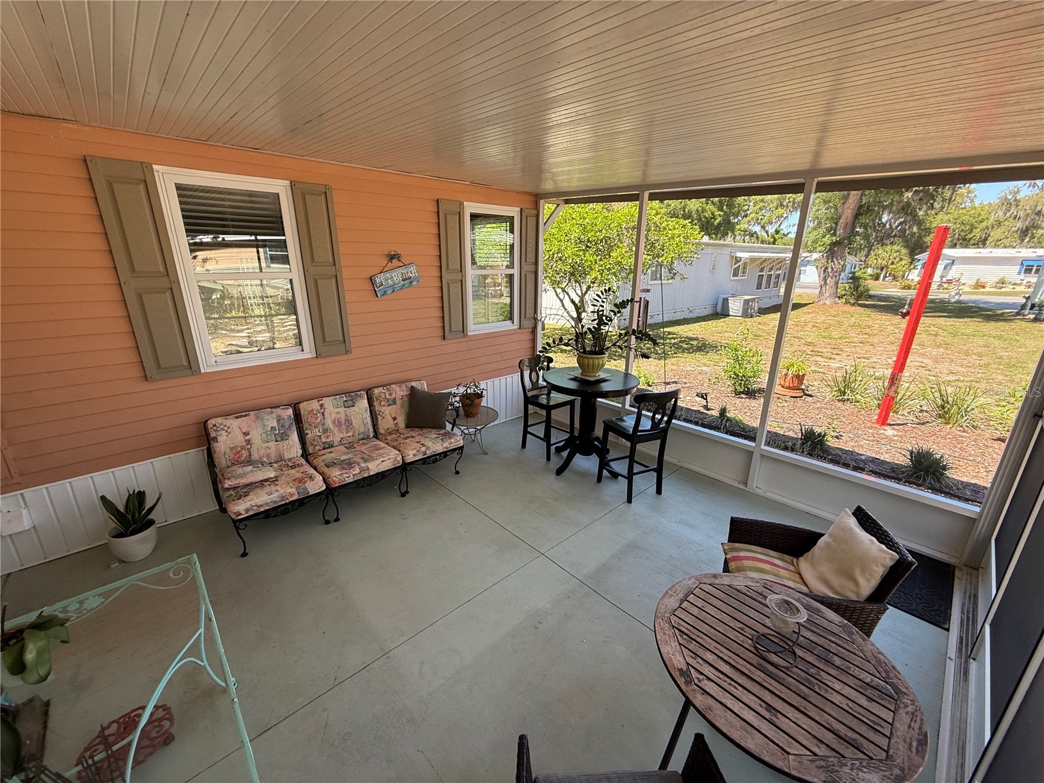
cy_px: 392
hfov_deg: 102.1
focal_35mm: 14
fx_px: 422
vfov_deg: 85.7
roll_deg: +0.1
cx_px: 522
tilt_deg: -16.2
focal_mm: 2.22
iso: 64
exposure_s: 1/134
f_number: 2.2
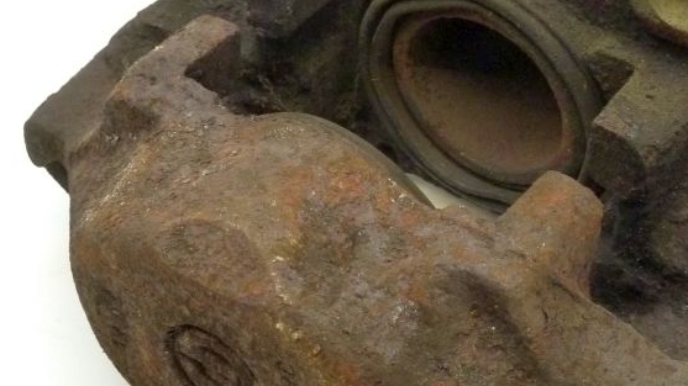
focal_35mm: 115
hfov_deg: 18.6
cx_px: 450
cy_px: 157
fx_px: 2097
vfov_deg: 10.5
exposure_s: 1/8
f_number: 4
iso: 400
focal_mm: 10.3
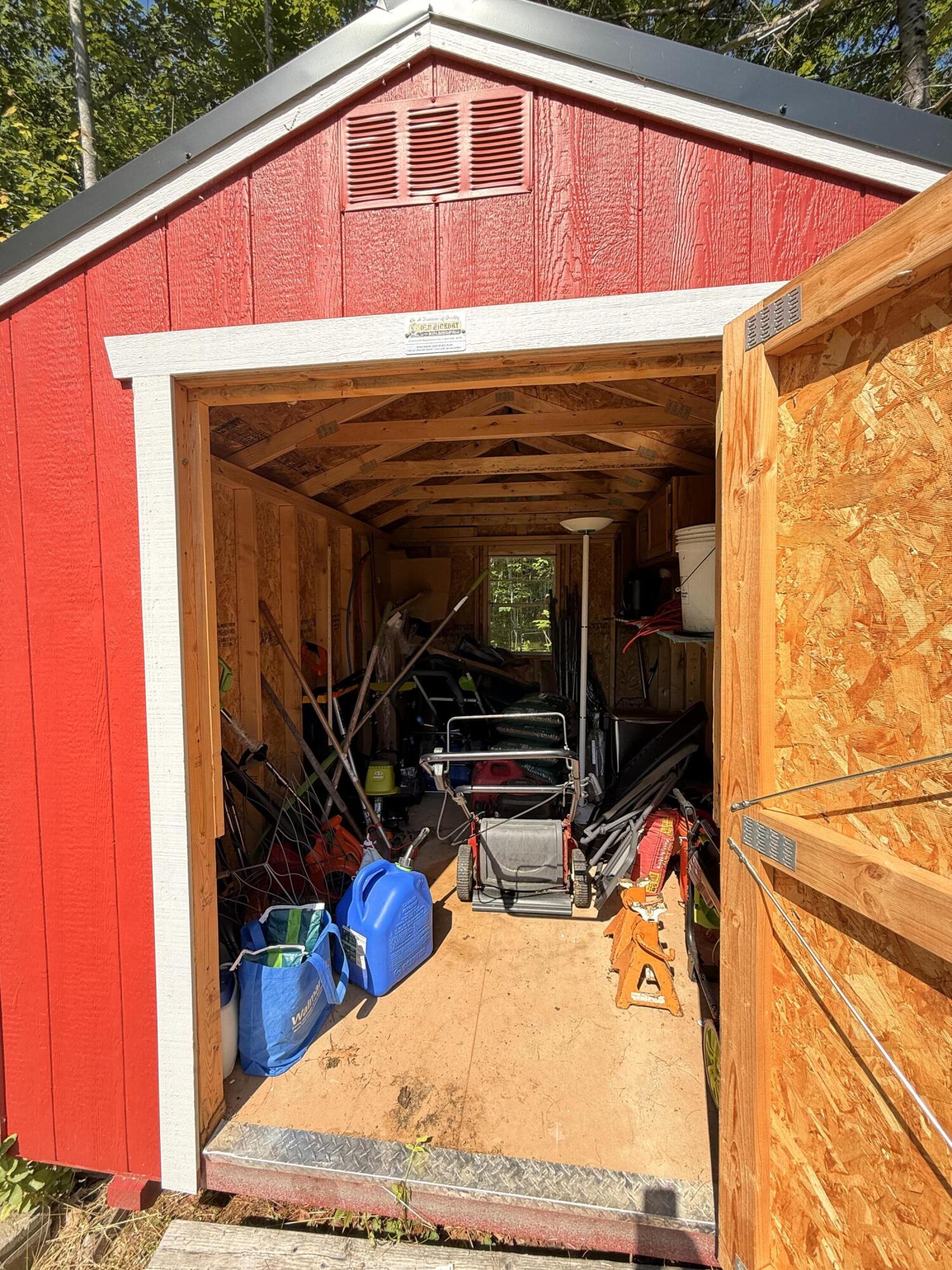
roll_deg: -1.4
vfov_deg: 102.1
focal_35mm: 14
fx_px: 513
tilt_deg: -4.4
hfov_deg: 85.7
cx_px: 476
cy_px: 635
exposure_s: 1/316
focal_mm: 2.22
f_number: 2.2
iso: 64
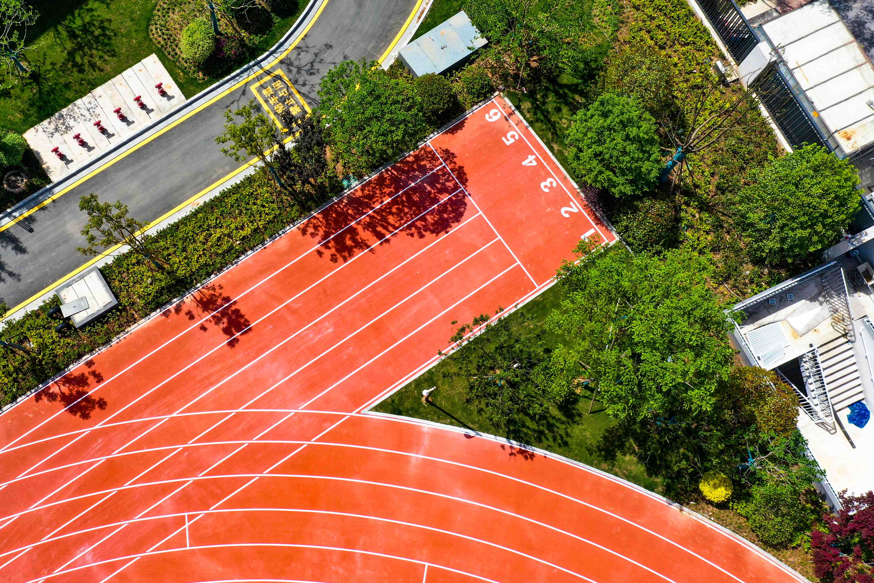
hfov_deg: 52.4
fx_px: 874
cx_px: 315
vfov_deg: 36.9
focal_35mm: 36
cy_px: 285
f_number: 5.6
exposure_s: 1/500
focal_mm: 10.26
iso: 100
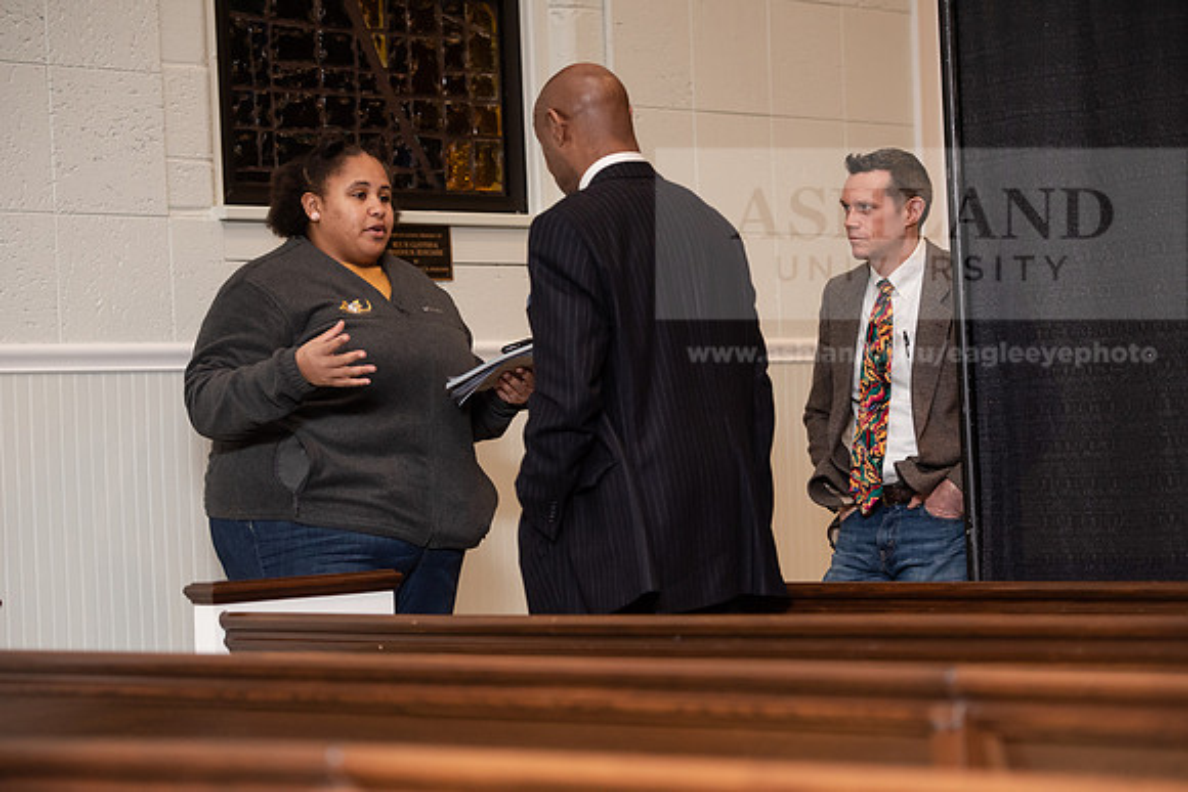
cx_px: 594
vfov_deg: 13.4
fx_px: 3367
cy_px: 396
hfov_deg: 20.0
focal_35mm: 102
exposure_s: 1/200
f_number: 3.2
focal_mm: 102
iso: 2000
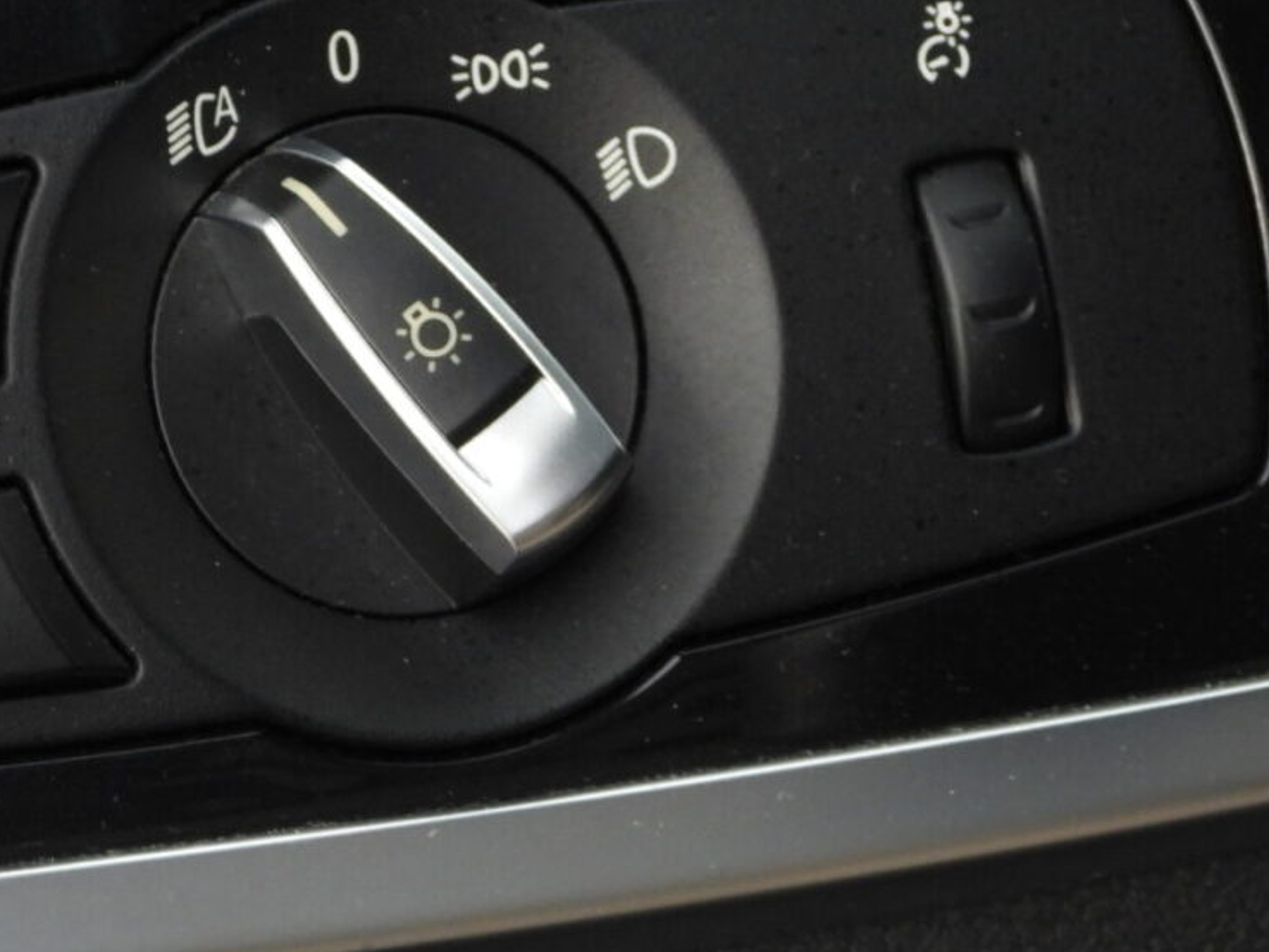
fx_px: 11550
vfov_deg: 4.7
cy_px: 427
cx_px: 294
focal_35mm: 315
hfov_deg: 6.3
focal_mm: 26.1
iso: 280
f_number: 4
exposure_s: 1/60
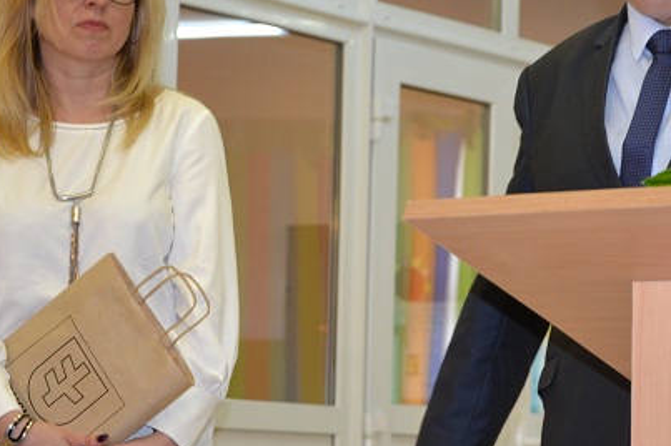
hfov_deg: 13.2
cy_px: 177
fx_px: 2887
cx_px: 538
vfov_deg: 8.8
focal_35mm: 155
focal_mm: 52
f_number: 5
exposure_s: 1/60
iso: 800
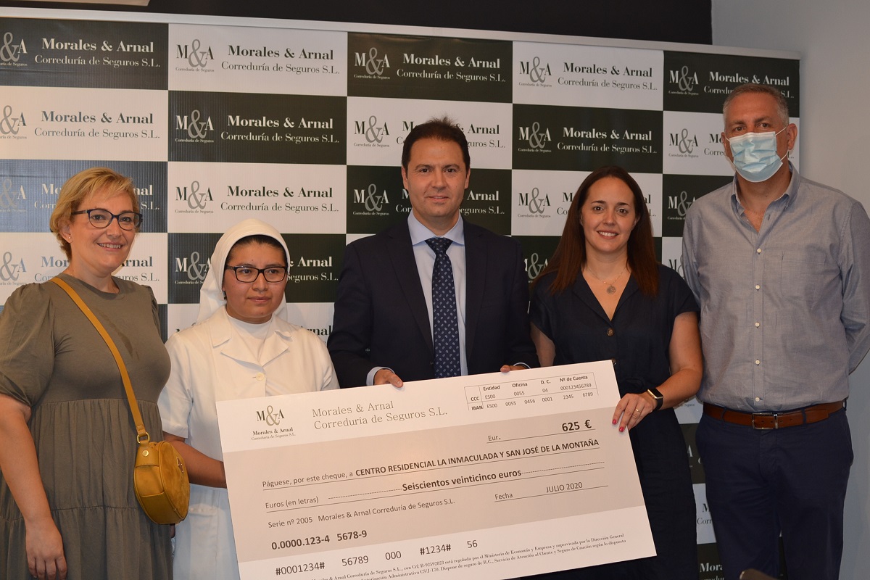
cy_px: 290
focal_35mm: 52
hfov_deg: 37.9
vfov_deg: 25.8
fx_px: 1269
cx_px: 435
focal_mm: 35
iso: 400
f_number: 2.5
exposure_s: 1/60
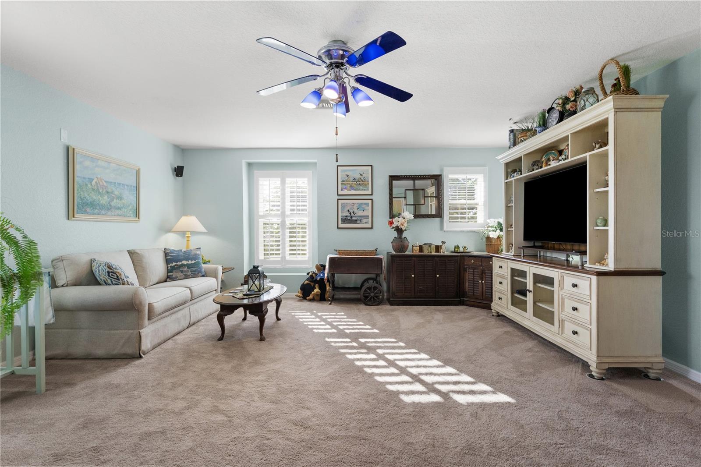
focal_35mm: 16
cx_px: 350
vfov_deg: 72.0
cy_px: 234
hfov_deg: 95.0
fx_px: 321
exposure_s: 1/60
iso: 2000
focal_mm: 16.5
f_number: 7.1
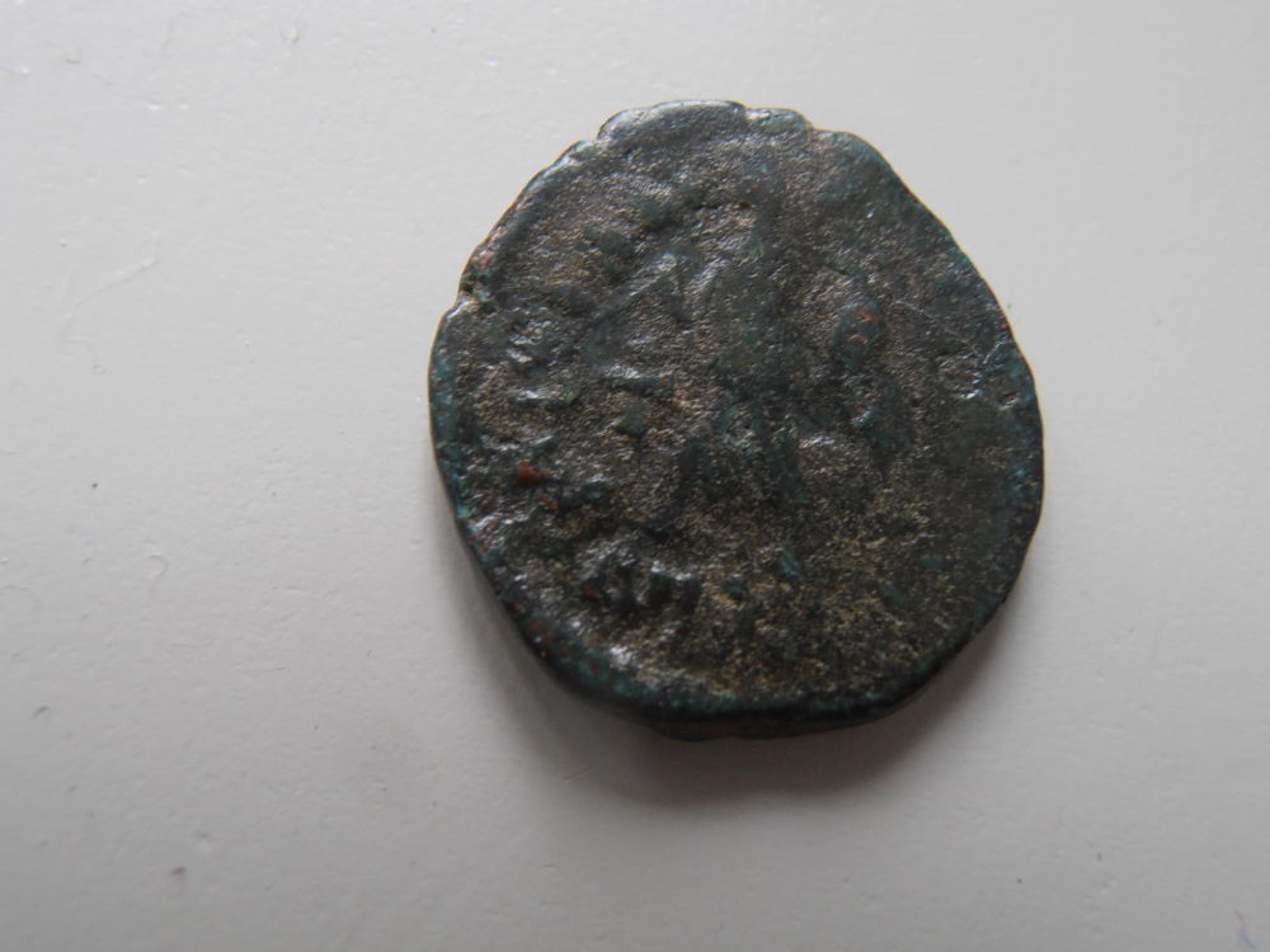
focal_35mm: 37
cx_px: 635
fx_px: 1357
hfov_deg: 50.1
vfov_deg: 38.7
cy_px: 476
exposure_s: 1/30
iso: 125
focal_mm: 6.61
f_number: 3.9
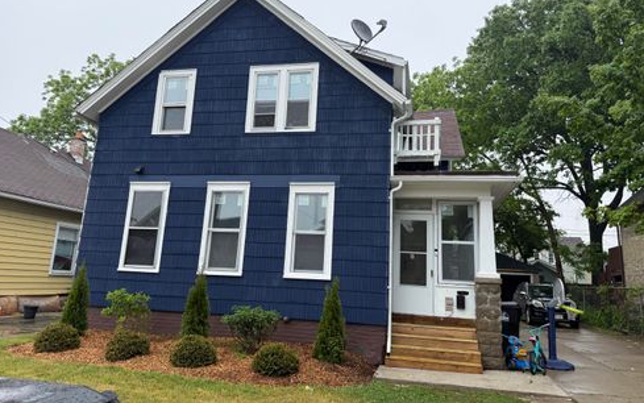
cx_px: 321
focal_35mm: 26
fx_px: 456
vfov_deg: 47.5
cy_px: 178
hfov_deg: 70.4
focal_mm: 6.76
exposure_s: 1/1385
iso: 100
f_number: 1.78
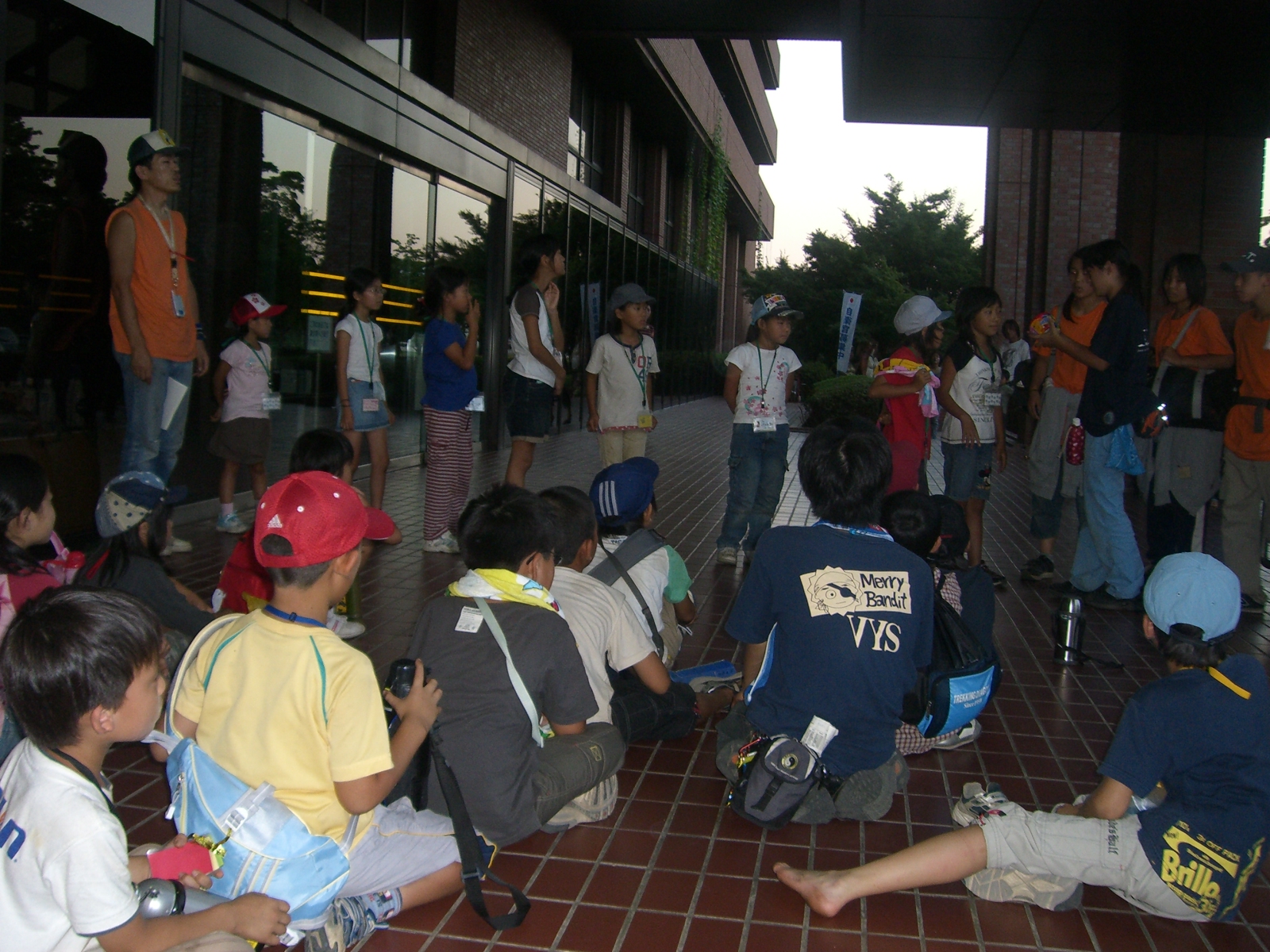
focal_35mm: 38
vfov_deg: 37.7
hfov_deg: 49.0
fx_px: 1394
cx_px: 635
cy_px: 476
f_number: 2.7
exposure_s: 1/60
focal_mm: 6.2
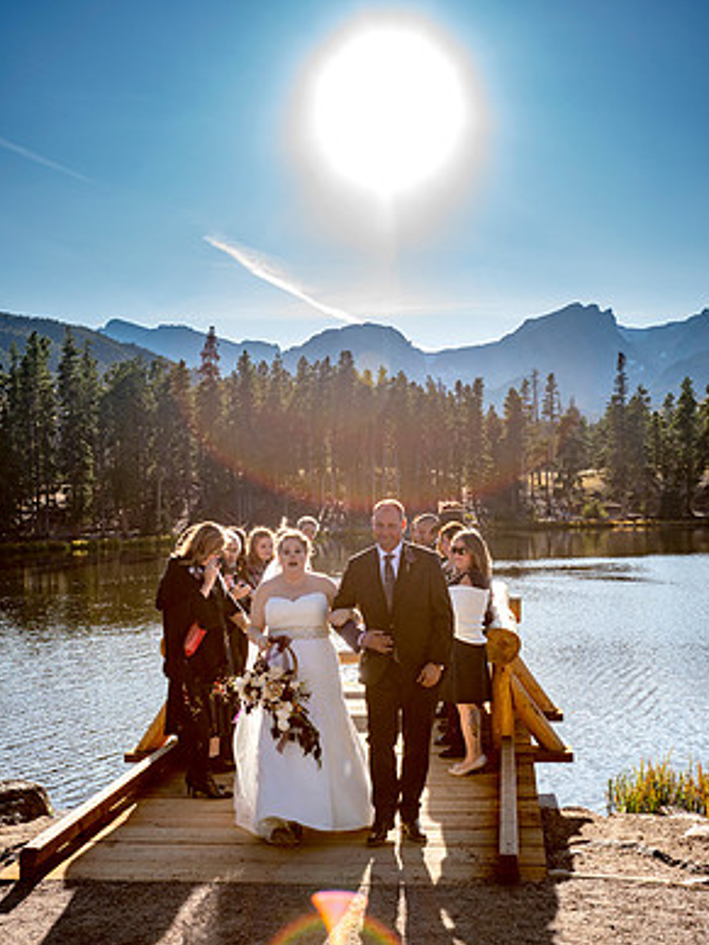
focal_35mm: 39
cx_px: 358
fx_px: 1065
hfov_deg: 36.8
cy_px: 509
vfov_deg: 47.8
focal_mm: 35
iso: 160
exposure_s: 1/400
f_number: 5.6
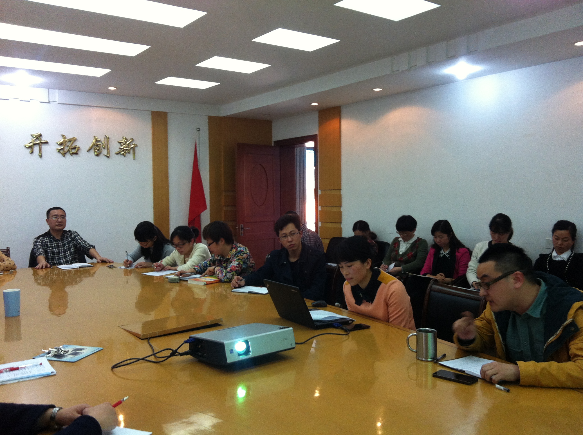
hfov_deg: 52.7
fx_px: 589
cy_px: 218
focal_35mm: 35
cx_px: 292
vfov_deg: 40.6
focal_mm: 3.85
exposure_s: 1/15
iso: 100
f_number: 2.8
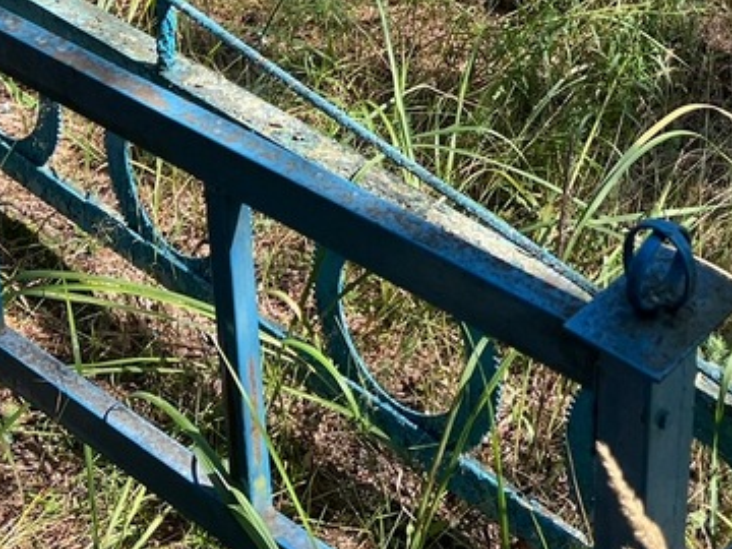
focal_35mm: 74
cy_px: -211
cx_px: 575
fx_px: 1565
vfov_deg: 18.2
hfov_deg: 25.9
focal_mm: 5.7
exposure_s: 1/513
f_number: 1.5
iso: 50
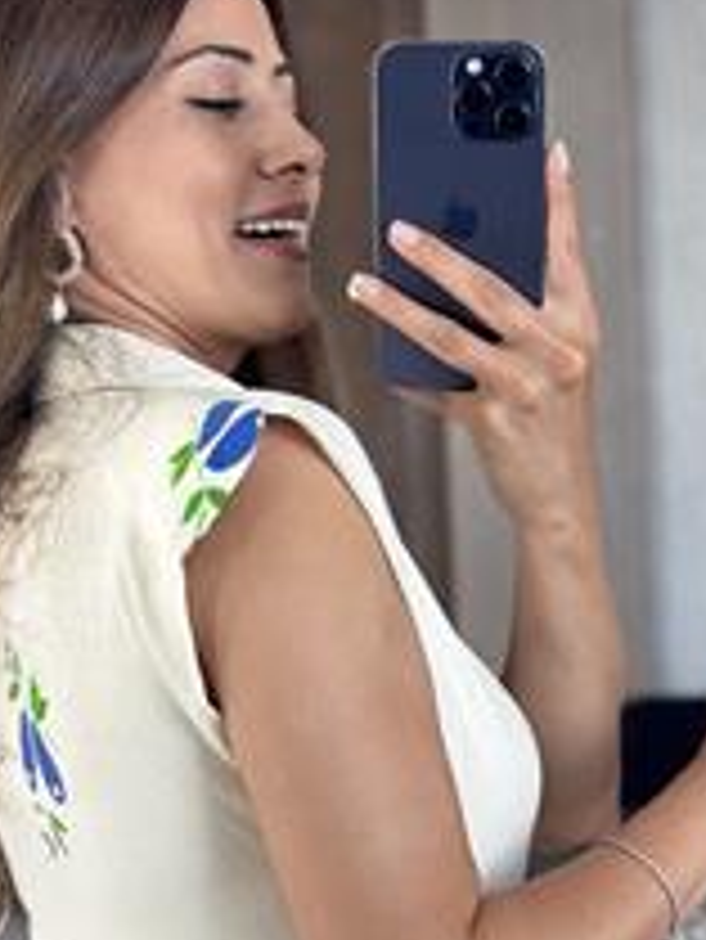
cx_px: 247
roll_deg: +2.6
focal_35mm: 116
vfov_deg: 16.8
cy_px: 819
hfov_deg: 12.8
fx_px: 3151
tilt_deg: -14.1
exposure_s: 1/111
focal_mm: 6.86
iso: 125
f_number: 1.78
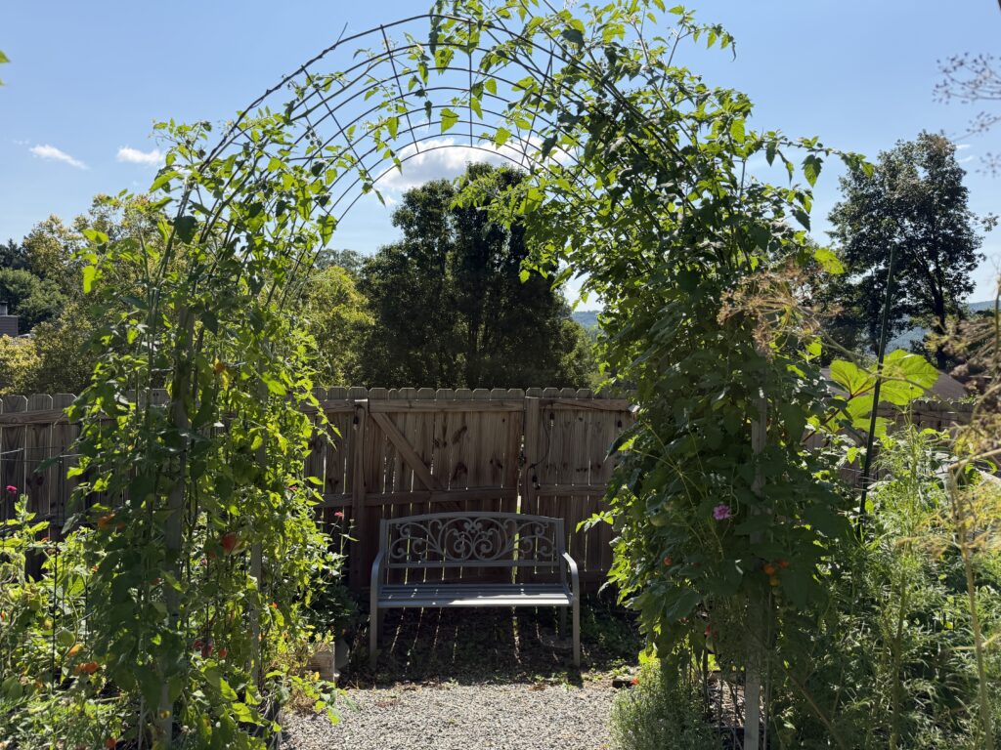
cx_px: 500
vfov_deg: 56.8
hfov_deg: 71.6
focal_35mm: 24
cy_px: 375
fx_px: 694
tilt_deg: -3.8
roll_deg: -1.7
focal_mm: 6.76
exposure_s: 1/3584
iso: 100
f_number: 1.78
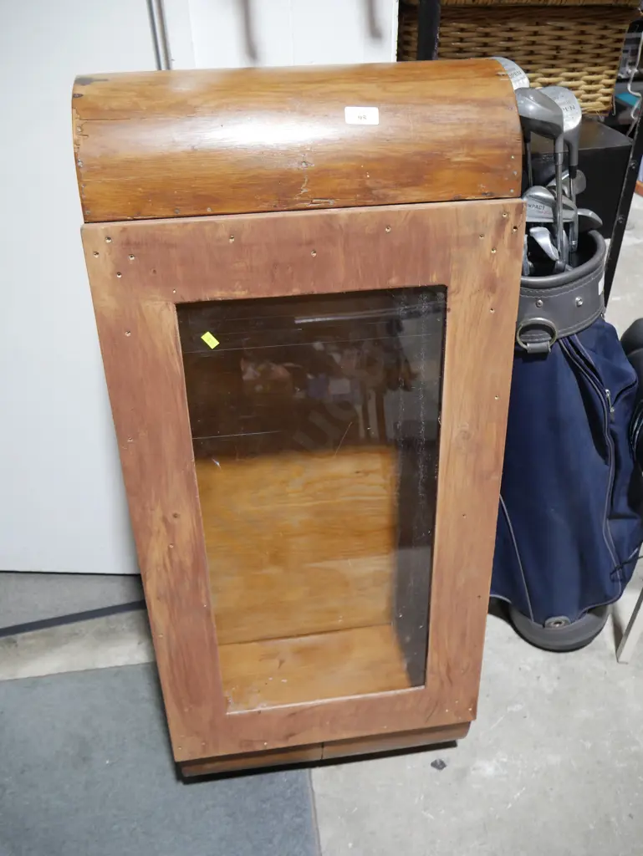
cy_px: 428
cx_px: 322
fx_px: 693
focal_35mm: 28
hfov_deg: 49.8
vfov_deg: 63.4
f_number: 3.5
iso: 500
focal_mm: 14
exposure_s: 1/60
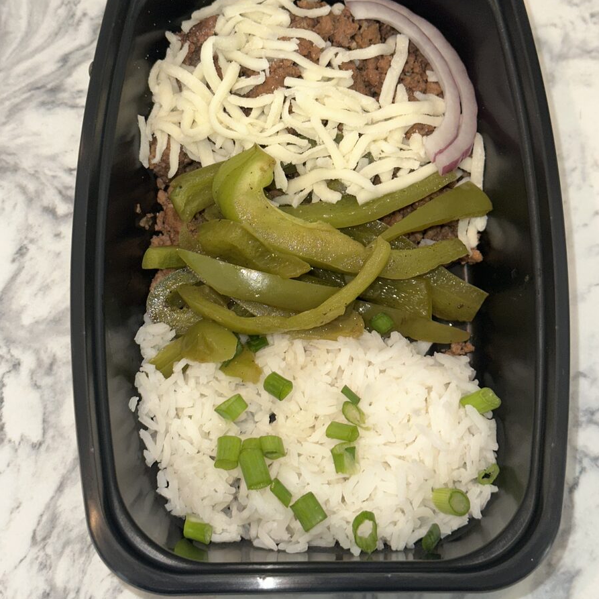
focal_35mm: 57
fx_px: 1116
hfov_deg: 30.0
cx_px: 301
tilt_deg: -69.7
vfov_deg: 30.0
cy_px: 246
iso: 64
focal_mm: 6.86
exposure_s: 1/61
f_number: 1.78
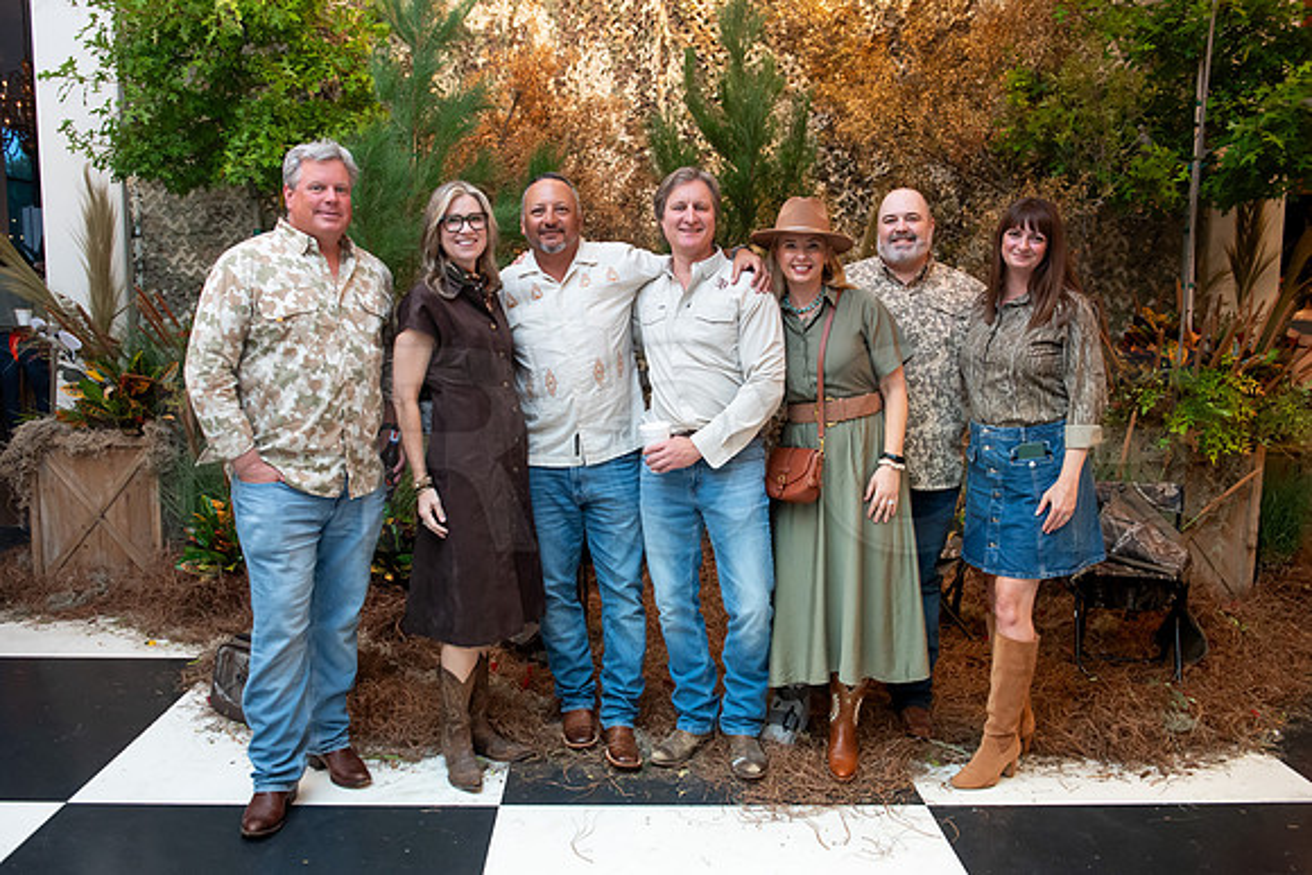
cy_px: 438
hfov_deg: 62.7
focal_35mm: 30
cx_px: 656
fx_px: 1077
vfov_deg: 44.2
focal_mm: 29
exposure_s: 1/100
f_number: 5
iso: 3200
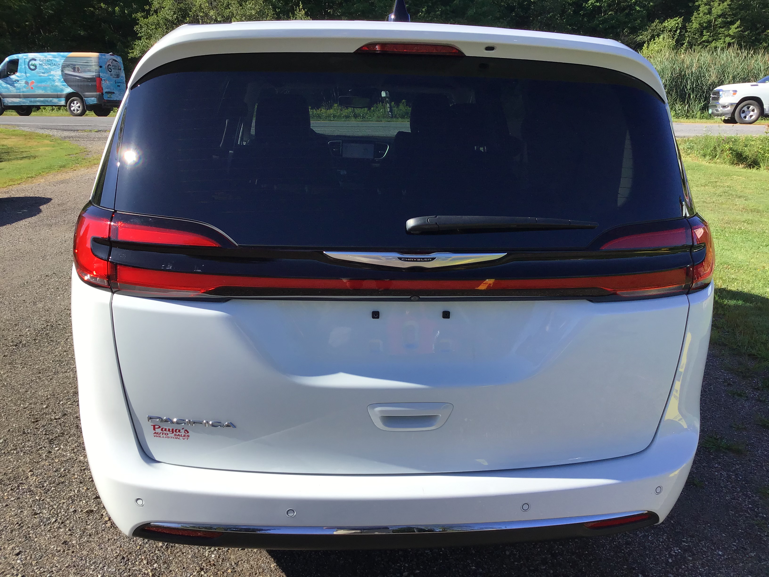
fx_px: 689
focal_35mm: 31
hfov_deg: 58.4
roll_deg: -1.9
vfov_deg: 45.4
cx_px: 384
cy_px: 288
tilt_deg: -17.0
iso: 25
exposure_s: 1/776
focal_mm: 3.3
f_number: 2.4
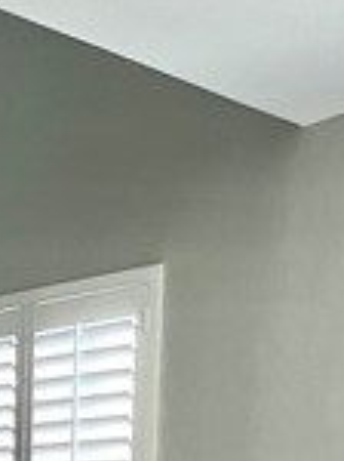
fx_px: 1183
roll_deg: -0.9
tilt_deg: -7.7
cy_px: 830
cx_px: -74
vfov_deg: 17.7
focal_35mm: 89
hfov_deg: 15.9
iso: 32
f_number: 1.8
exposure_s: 1/112
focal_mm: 1.57
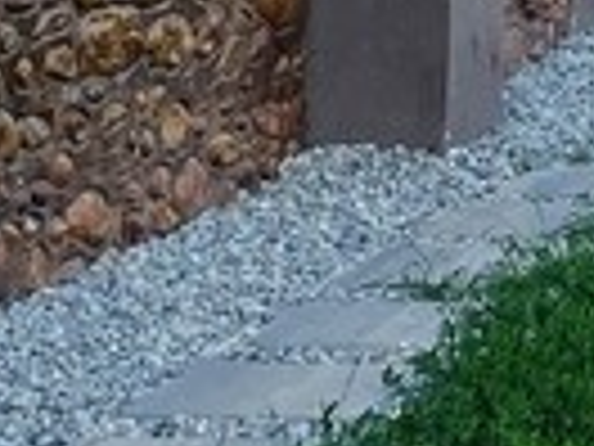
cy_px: -676
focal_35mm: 202
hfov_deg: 9.1
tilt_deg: +3.7
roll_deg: +0.4
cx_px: 1233
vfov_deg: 6.9
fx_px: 3466
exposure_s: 1/1346
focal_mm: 4.25
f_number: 1.8
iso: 32
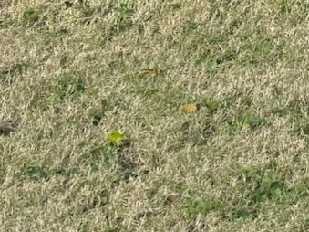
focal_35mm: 145
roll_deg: -1.3
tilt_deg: -2.4
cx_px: 838
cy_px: -374
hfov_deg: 10.7
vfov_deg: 9.0
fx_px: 1294
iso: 100
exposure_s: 1/1250
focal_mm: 6.76
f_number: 1.78
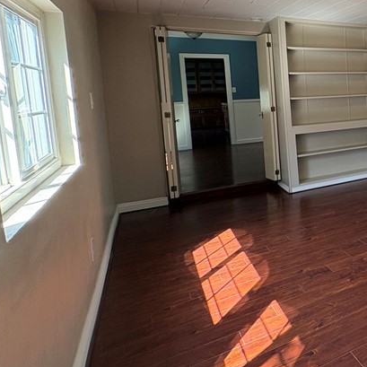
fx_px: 372
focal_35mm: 31
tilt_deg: -3.4
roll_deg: +1.7
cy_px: 113
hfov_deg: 37.6
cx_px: 453
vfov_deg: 51.2
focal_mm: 2.22
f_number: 2.2
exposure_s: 1/120
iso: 200
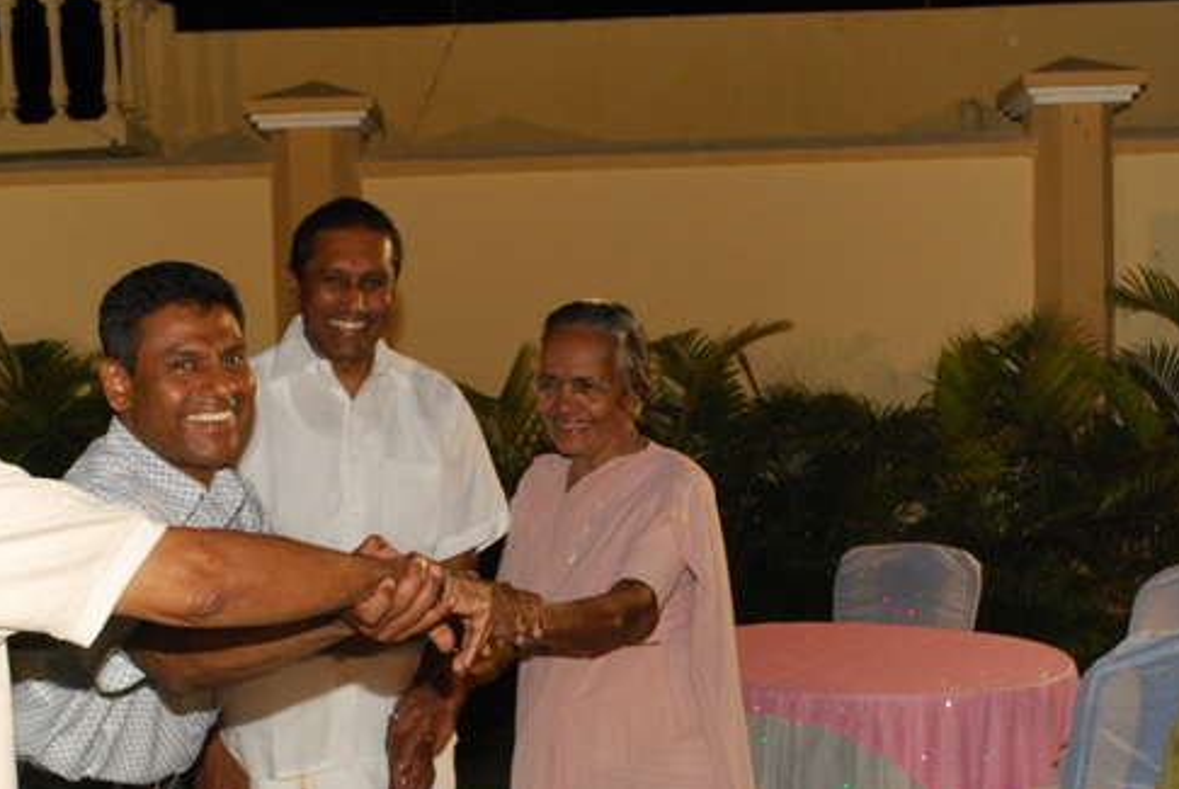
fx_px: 1967
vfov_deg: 22.6
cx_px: 469
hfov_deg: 33.3
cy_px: 498
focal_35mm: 60
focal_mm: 26
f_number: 7.1
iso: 800
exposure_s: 1/60
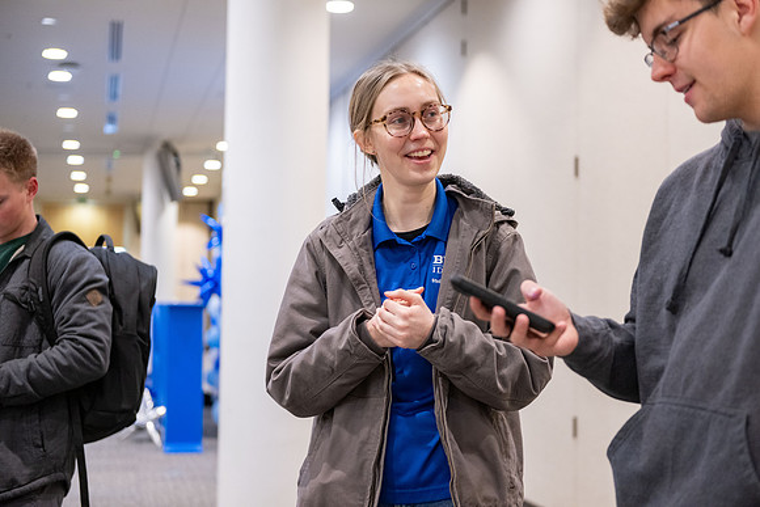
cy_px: 254
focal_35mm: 56
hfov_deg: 35.6
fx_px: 1182
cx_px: 380
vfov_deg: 24.2
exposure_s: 1/250
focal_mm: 56
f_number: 2.8
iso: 2000
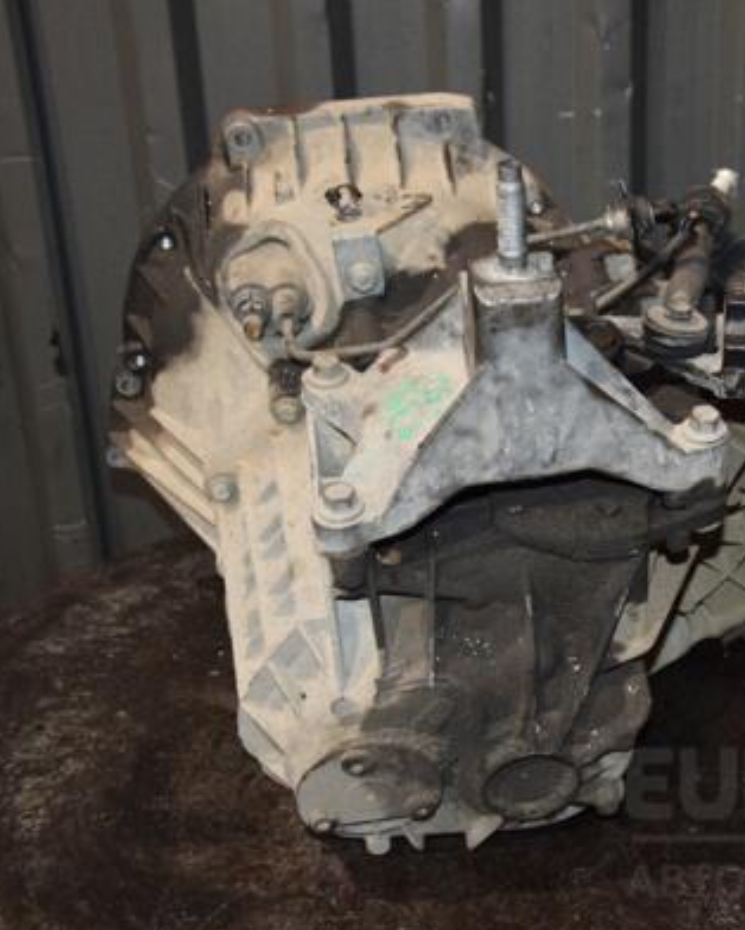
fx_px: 1542
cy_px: 467
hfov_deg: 26.7
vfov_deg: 33.6
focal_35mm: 56
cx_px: 581
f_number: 5
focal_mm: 26
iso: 800
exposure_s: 1/60
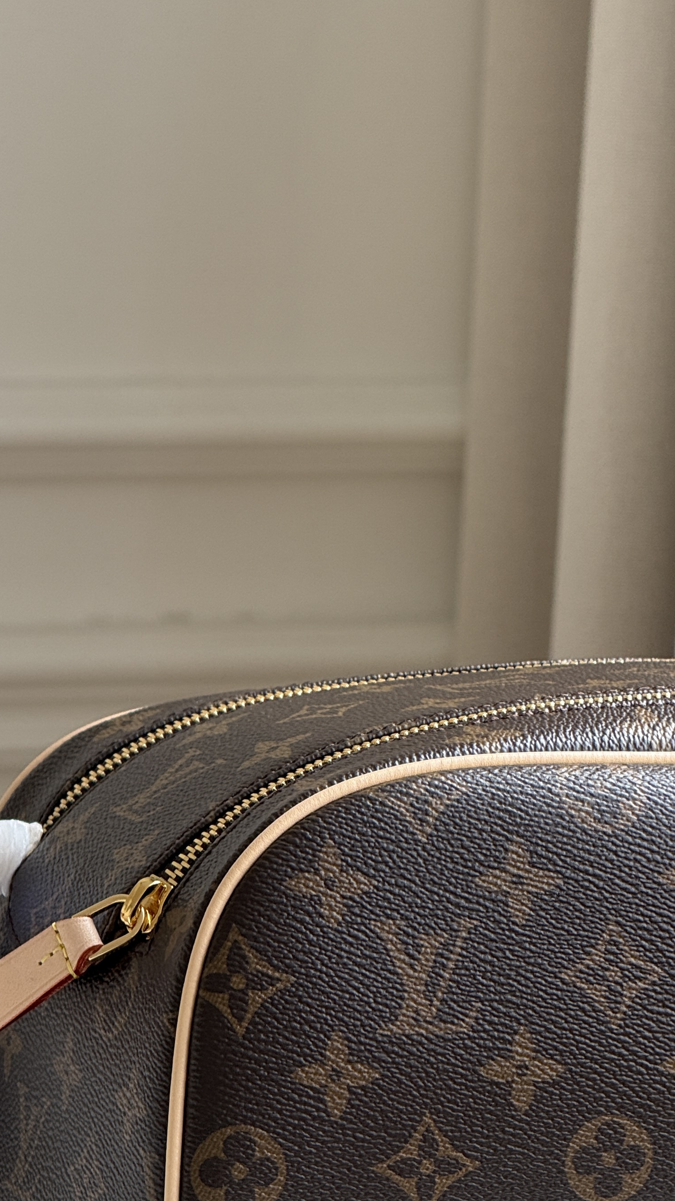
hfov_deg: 6.2
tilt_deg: -6.6
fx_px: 6269
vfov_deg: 10.9
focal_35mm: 197
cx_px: 343
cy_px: 748
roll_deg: -1.5
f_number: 2.8
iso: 50
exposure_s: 1/135
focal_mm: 15.66
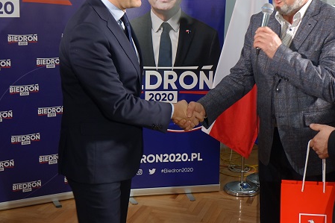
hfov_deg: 34.7
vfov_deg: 23.8
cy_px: 101
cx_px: 223
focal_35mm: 57
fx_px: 530
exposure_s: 1/40
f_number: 2.8
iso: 320
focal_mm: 11.8
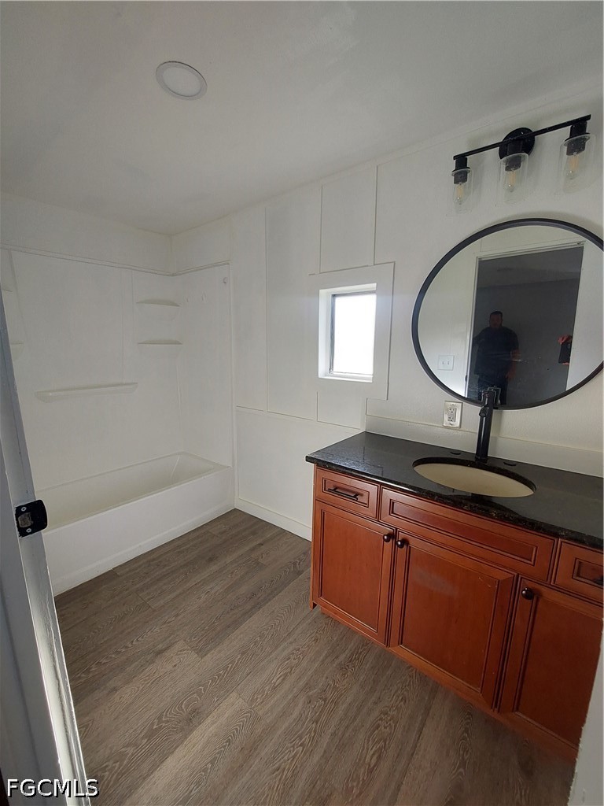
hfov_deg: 89.9
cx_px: 302
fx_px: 302
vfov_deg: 106.2
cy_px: 403
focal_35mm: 13
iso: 64
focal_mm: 1.74
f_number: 2.2
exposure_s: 1/120
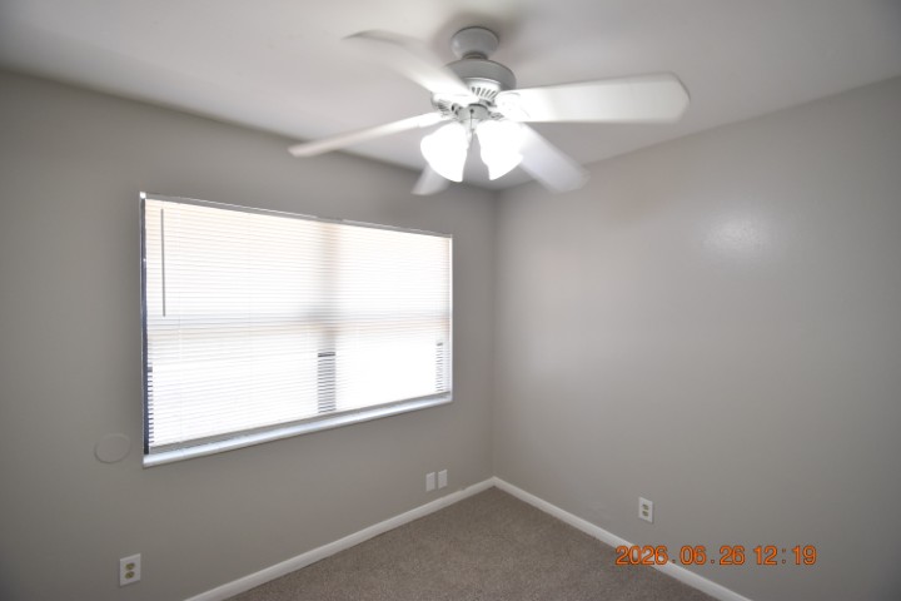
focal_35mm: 15
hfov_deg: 100.4
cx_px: 450
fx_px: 375
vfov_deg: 77.3
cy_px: 300
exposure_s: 1/90
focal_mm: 10
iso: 800
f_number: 3.5
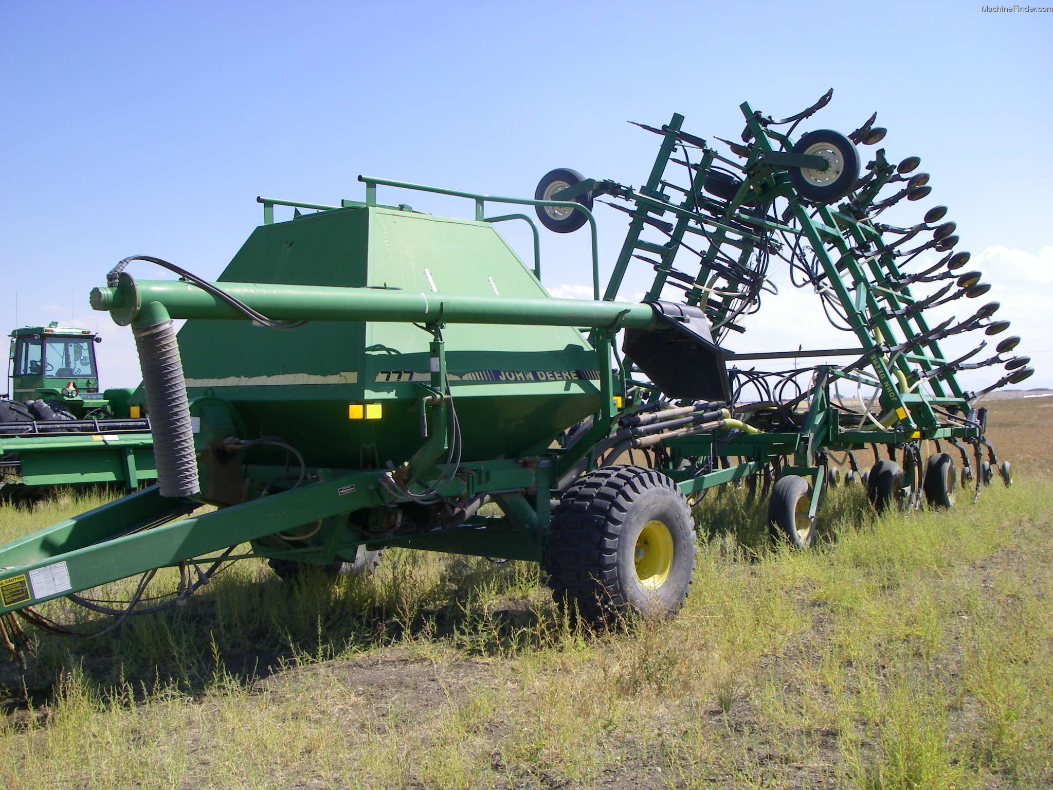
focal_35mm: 38
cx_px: 526
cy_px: 395
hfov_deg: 49.0
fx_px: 1156
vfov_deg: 37.7
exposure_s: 1/160
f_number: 6.6
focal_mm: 6.3
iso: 64
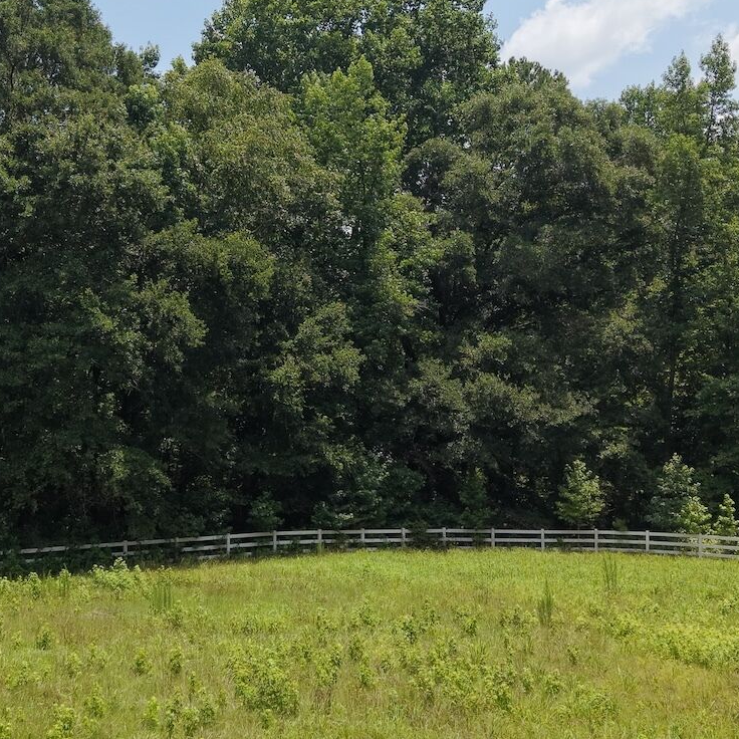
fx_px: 1425
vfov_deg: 29.0
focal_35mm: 59
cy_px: 420
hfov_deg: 29.0
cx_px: 284
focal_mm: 8.67
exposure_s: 1/5000
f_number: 1.8
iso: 310
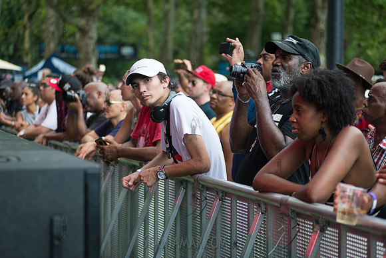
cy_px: 129
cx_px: 193
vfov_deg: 17.1
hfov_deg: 25.4
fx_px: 858
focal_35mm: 80
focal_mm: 80
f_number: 2.8
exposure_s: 1/1600
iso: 500
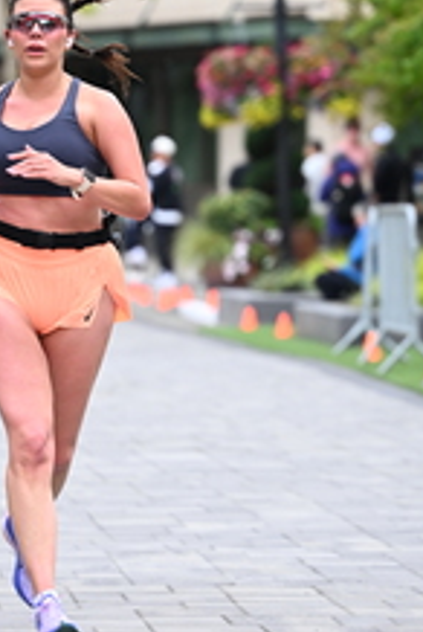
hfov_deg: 4.8
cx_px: 123
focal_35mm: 290
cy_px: 188
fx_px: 5095
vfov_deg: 7.1
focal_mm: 115
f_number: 2.8
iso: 640
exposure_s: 1/1600
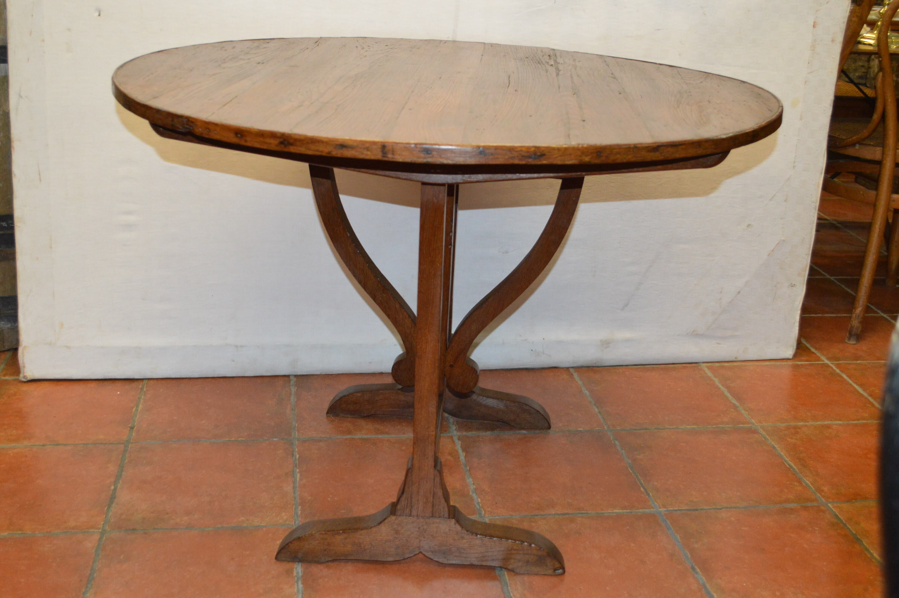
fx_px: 1048
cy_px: 299
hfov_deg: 46.4
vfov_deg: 31.8
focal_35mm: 42
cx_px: 450
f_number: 4.5
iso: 1800
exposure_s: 1/60
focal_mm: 28
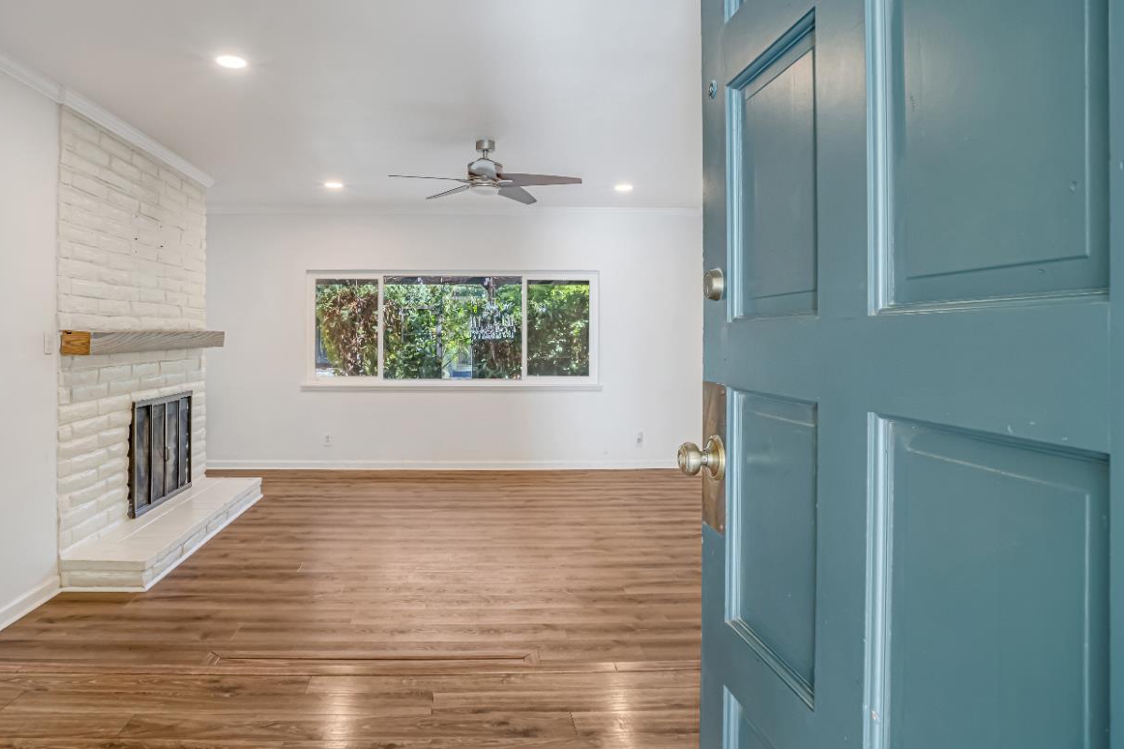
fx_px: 644
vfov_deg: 60.2
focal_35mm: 21
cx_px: 475
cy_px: 333
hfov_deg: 81.6
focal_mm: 11
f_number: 9
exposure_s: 1/50
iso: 400
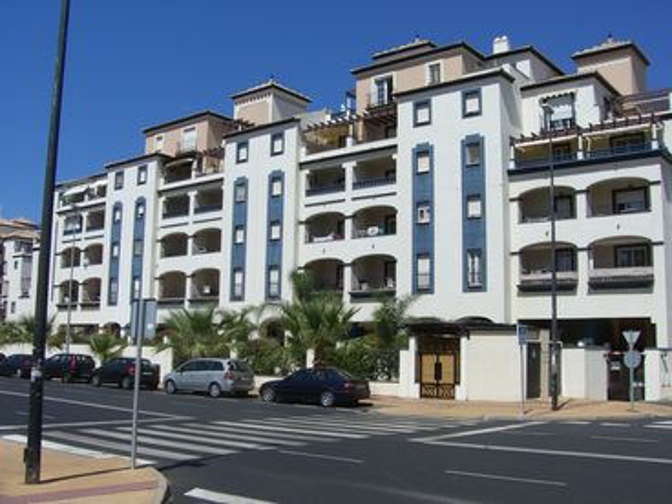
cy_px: 252
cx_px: 336
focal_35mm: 38
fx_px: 738
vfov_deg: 37.7
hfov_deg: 49.0
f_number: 4.3
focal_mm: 6.2
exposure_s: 1/1250
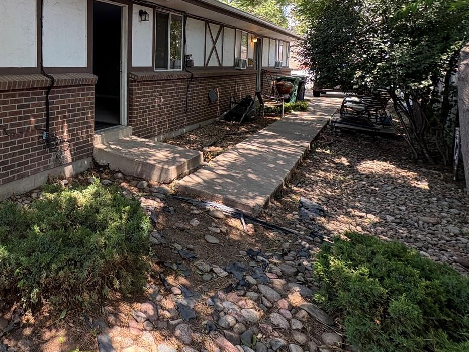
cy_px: 90
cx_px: 68
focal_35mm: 24
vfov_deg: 54.3
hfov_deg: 62.8
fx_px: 325
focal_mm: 2.22
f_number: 2.2
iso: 50
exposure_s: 1/99
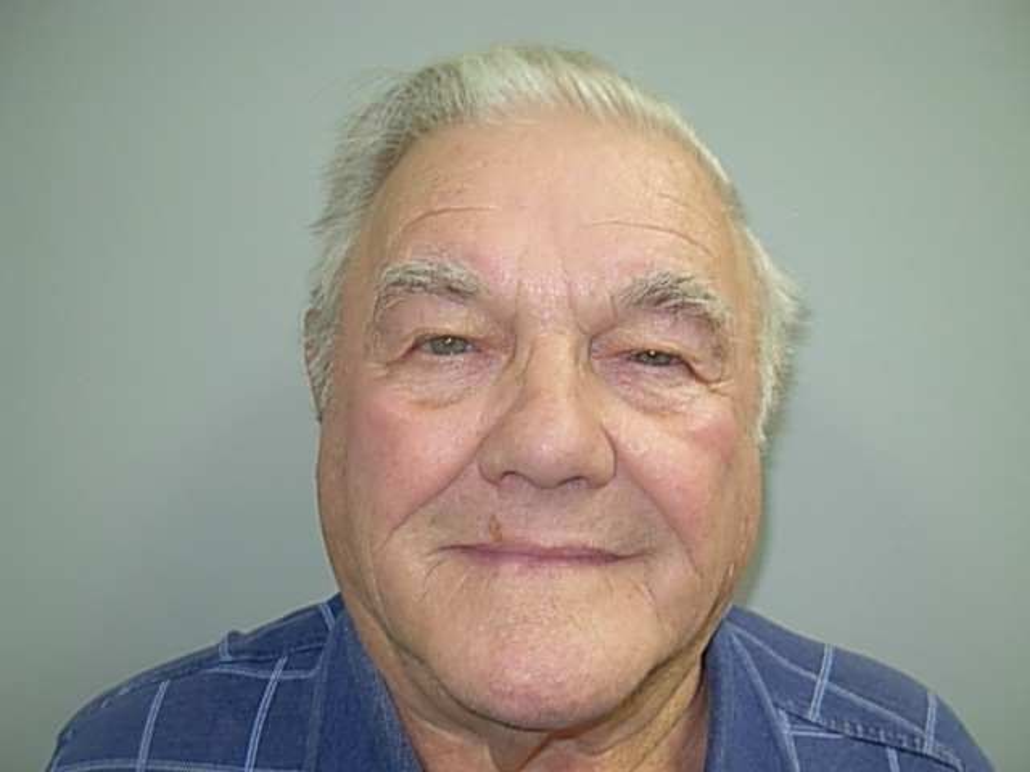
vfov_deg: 37.7
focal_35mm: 38
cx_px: 515
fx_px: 1131
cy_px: 386
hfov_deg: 49.0
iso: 79
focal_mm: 6.3
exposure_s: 1/22.6
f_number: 2.9
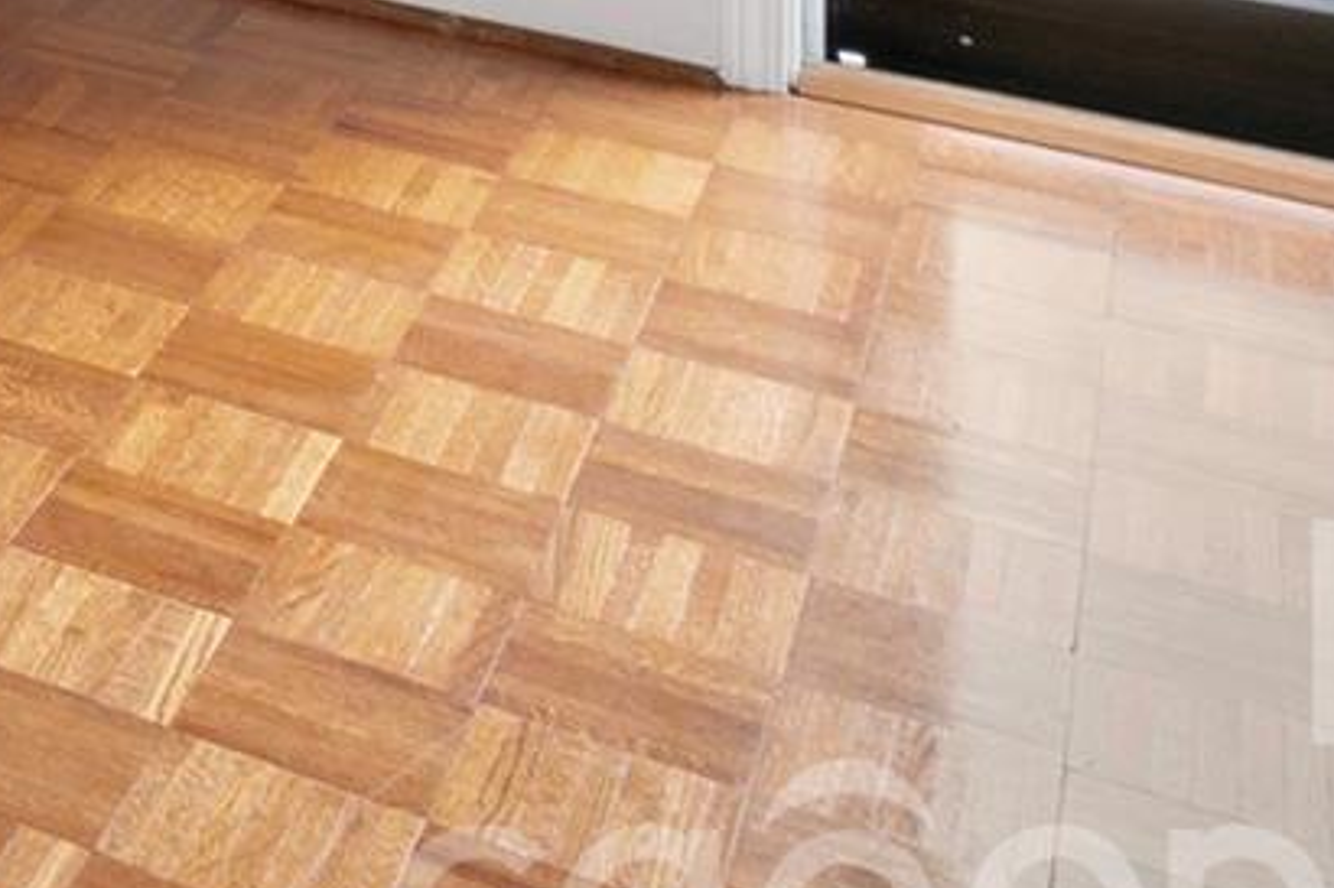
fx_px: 2778
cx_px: -983
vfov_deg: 14.1
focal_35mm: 75
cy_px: -1062
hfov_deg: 20.3
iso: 400
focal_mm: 10
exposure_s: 1/3
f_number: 8
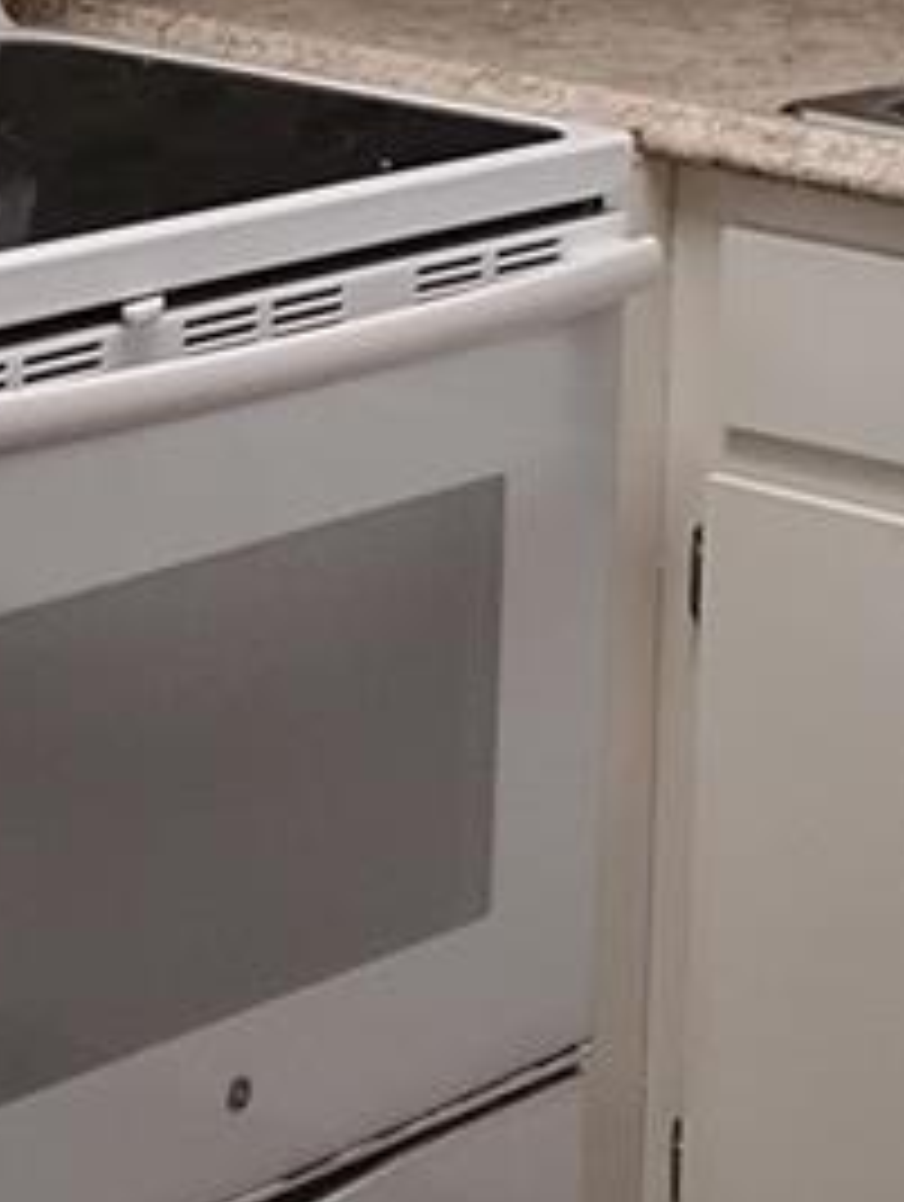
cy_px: 27
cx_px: -272
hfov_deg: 11.5
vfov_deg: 15.4
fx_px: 4377
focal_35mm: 126
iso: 475
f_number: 1.8
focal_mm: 4.26
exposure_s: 1/120
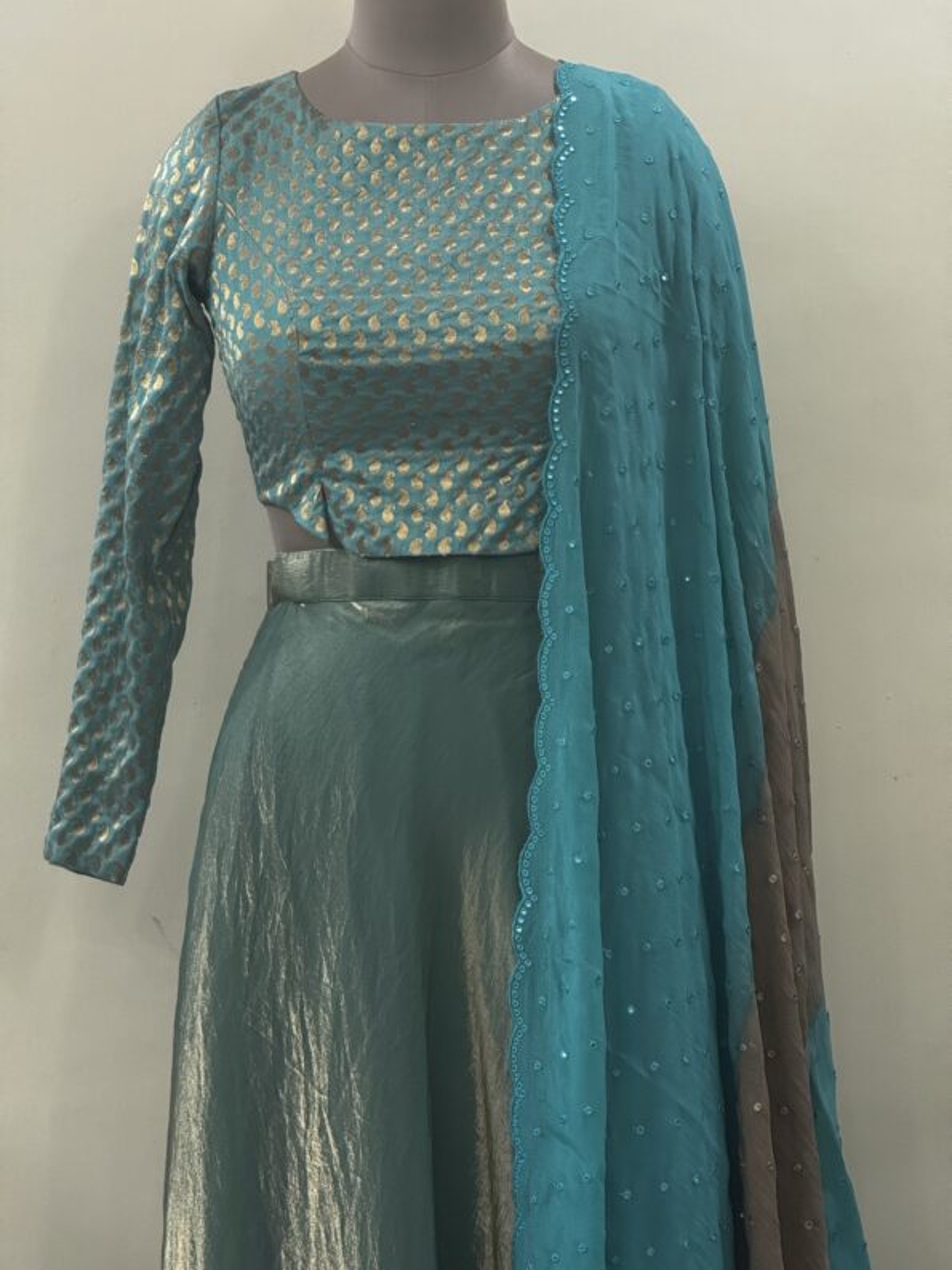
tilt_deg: -1.4
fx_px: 4399
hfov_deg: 12.4
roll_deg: +0.3
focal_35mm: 120
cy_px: 635
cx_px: 476
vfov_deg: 16.4
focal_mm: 15.66
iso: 320
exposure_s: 1/50
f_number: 2.8
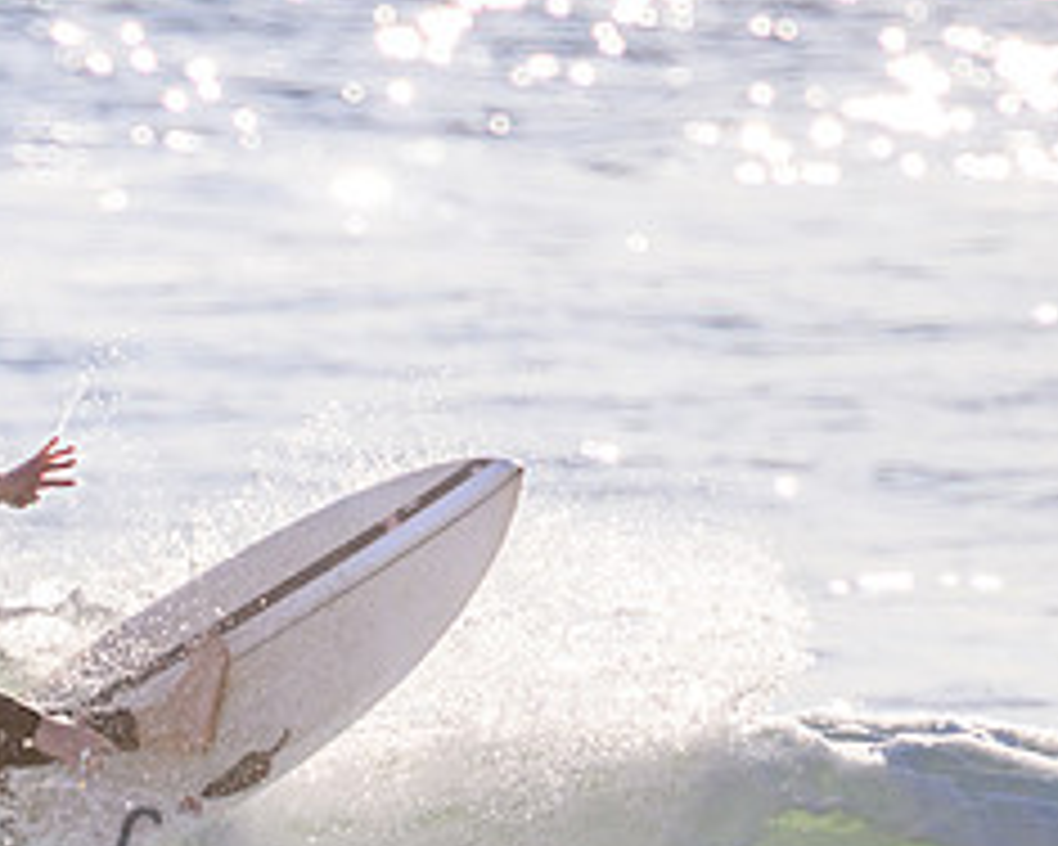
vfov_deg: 0.8
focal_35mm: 1852
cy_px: 839
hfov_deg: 1.0
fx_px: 57991
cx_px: 95
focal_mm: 800
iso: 1100
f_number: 11
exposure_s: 1/2000
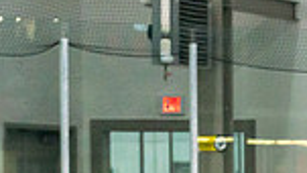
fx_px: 2785
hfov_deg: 6.2
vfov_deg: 3.5
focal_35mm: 342
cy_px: 382
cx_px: 452
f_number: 2.8
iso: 3200
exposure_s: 1/1250
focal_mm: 70
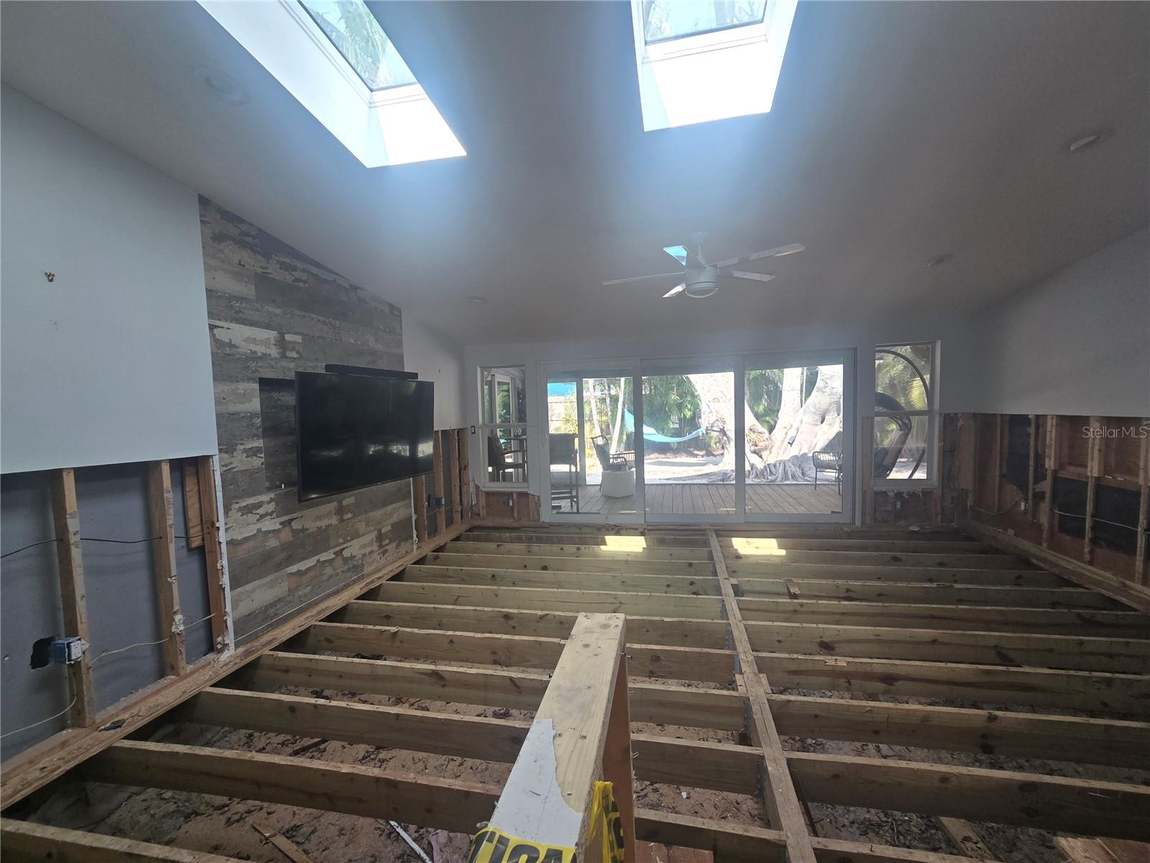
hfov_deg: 106.2
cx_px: 575
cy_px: 432
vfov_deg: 89.9
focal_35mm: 13
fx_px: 432
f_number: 2.2
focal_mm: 2.2
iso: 50
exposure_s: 1/120
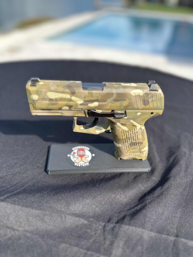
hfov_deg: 56.8
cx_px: 96
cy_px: 128
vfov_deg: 71.6
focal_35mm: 24
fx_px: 178
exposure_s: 1/1845
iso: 80
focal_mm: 6.86
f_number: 1.78
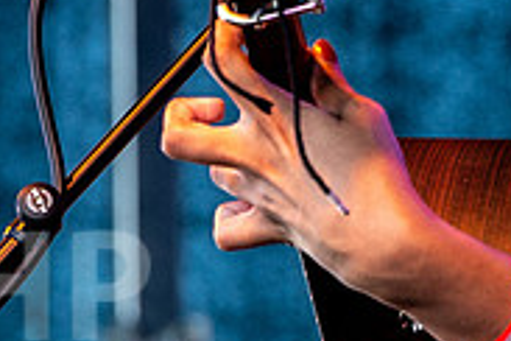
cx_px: 661
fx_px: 8303
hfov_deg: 3.5
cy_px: -164
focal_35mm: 585
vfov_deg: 2.3
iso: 1250
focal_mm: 140
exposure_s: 1/800
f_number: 5.6
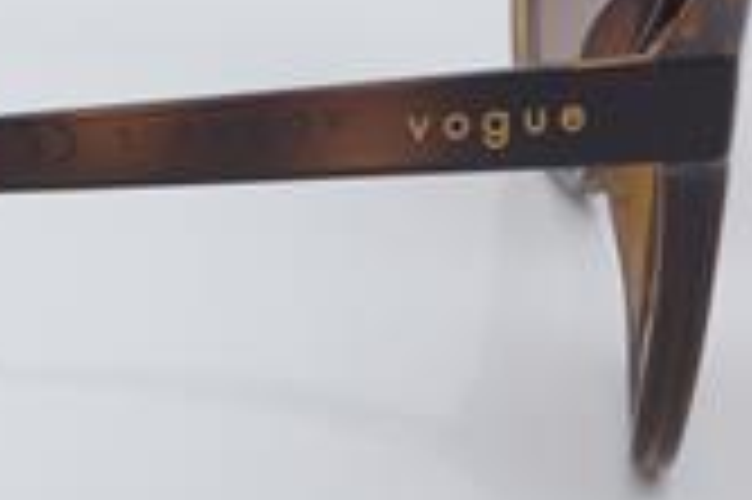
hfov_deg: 10.3
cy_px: 77
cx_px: -104
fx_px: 4115
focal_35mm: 197
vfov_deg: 6.9
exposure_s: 1/4
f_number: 32
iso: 100
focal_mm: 55
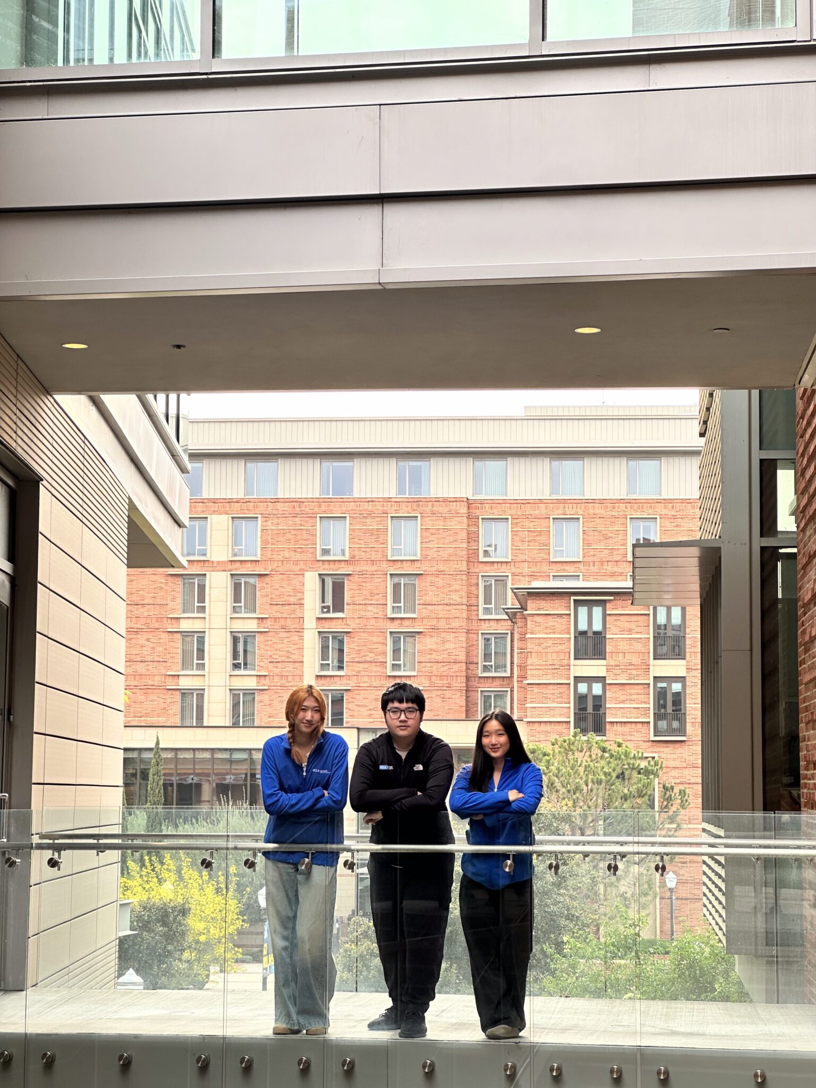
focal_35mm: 77
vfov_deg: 25.3
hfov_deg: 19.1
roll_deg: -1.3
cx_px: 408
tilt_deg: +7.2
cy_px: 544
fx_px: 2420
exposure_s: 1/99
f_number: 2.8
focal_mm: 9
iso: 32
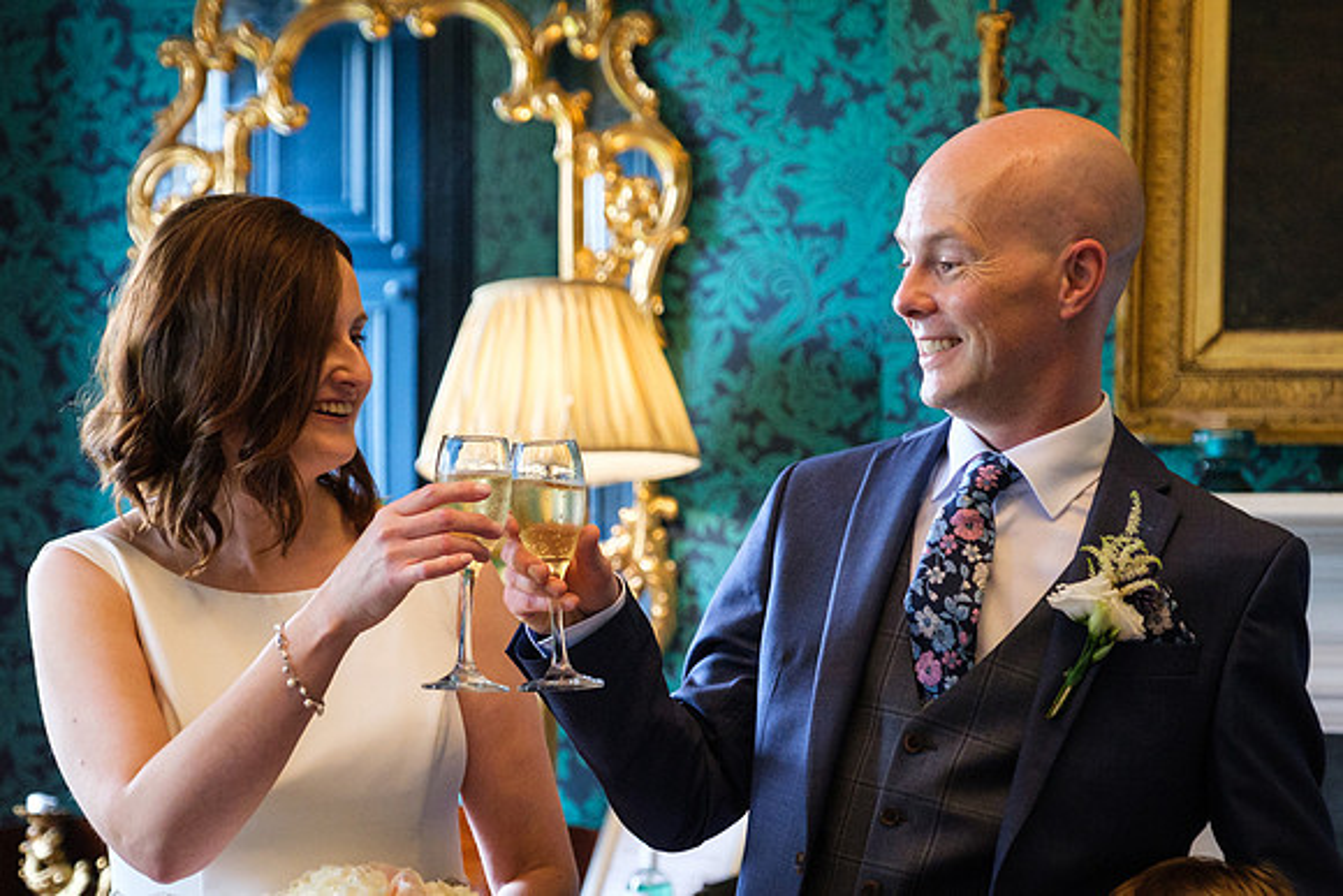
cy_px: 610
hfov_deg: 20.5
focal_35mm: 99
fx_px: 3709
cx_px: 524
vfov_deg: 13.7
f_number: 2.8
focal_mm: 48.5
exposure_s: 1/160
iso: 1600
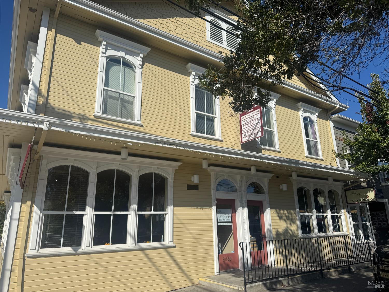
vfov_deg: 56.8
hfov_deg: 71.6
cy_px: 146
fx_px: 270
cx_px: 194
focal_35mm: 24
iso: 80
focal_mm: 6.76
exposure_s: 1/4950
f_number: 1.78
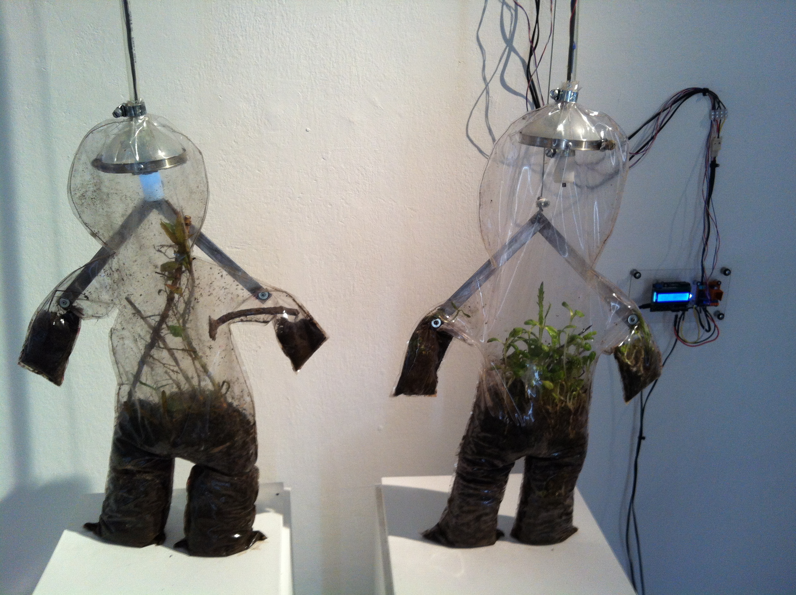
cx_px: 398
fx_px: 804
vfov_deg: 40.6
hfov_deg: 52.7
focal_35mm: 35
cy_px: 298
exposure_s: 1/15
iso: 100
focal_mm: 3.85
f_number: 2.8
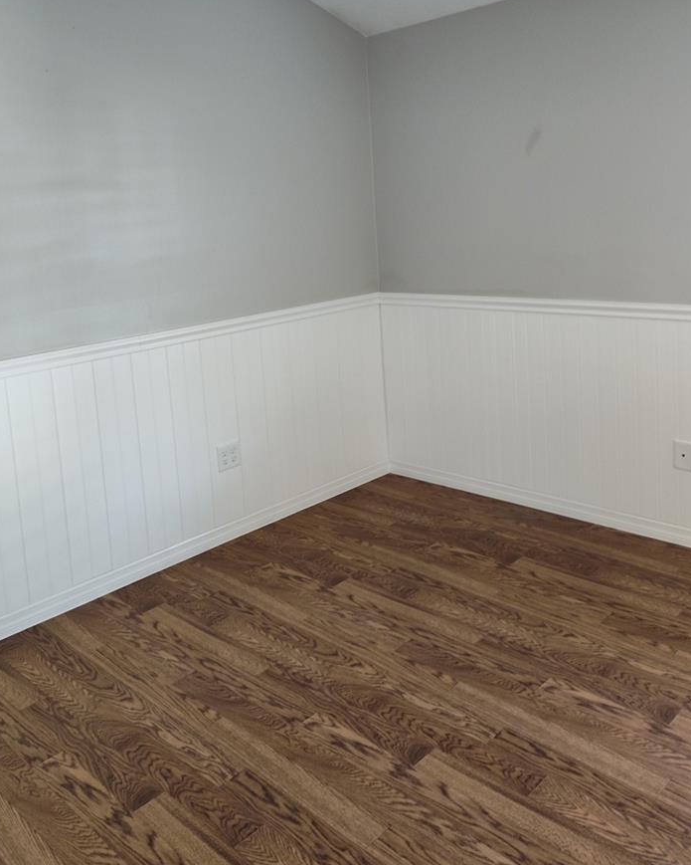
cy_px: 316
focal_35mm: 31
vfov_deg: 56.4
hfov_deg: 47.1
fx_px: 793
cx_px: 331
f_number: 1.8
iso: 788
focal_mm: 5.56
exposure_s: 1/60
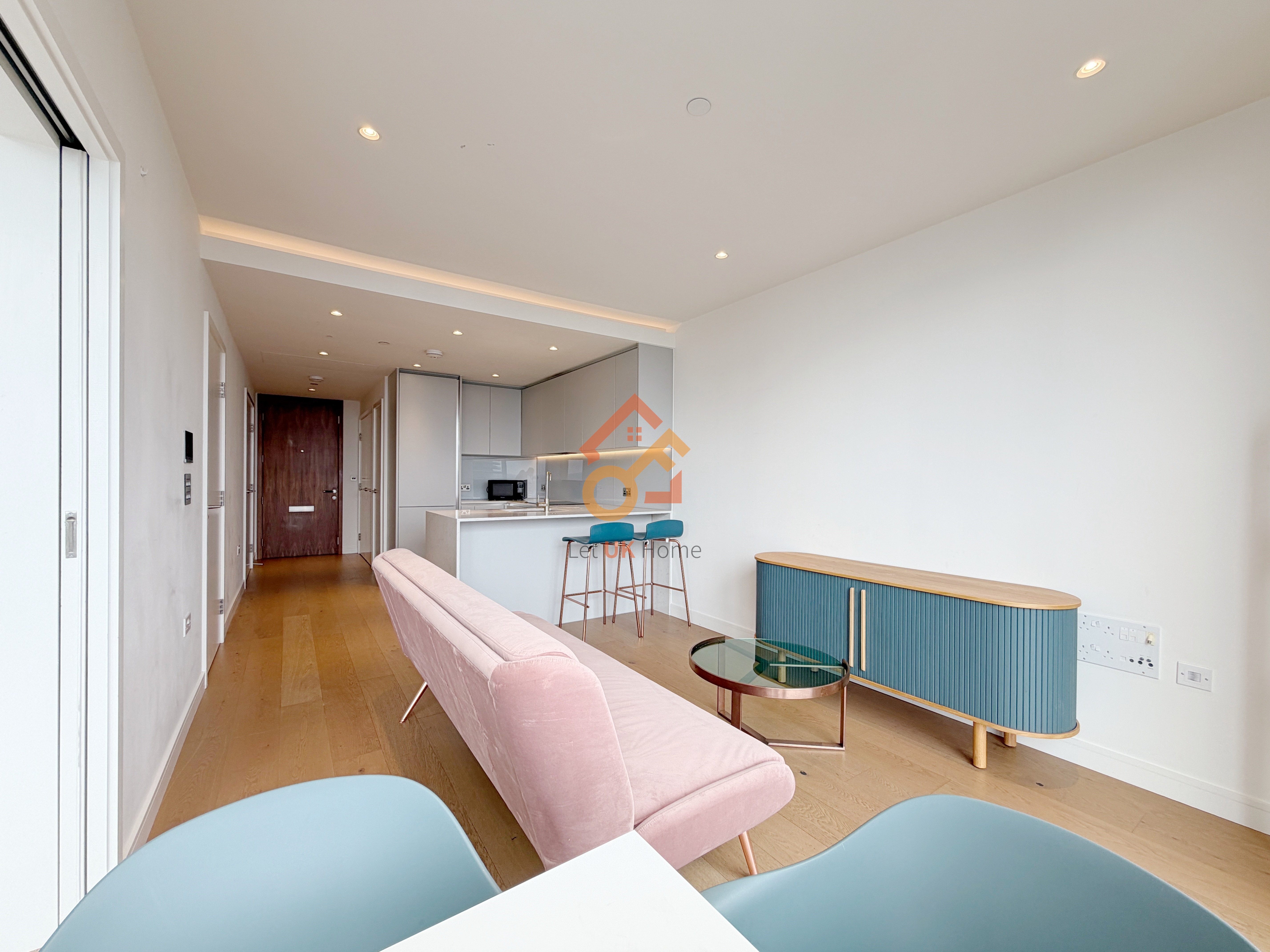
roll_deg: -1.2
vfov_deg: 85.7
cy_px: 476
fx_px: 514
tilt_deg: +0.6
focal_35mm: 14
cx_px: 635
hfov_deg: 102.1
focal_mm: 2.22
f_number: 2.2
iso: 20
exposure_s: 1/100
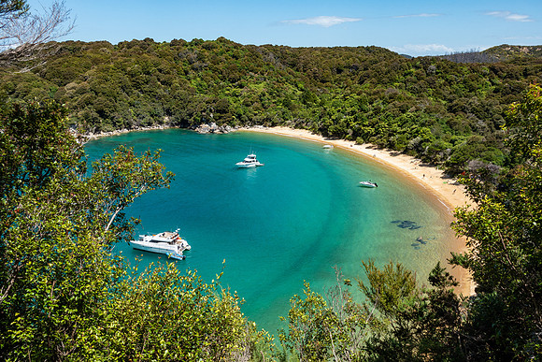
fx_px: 452
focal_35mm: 30
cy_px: 181
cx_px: 271
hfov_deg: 61.9
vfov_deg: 43.6
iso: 125
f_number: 5.6
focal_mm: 11
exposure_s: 1/400
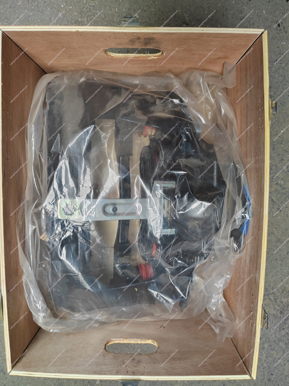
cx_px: 144
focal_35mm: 27
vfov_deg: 65.3
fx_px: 301
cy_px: 193
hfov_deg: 51.4
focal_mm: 5.52
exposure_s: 1/100
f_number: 1.9
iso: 248
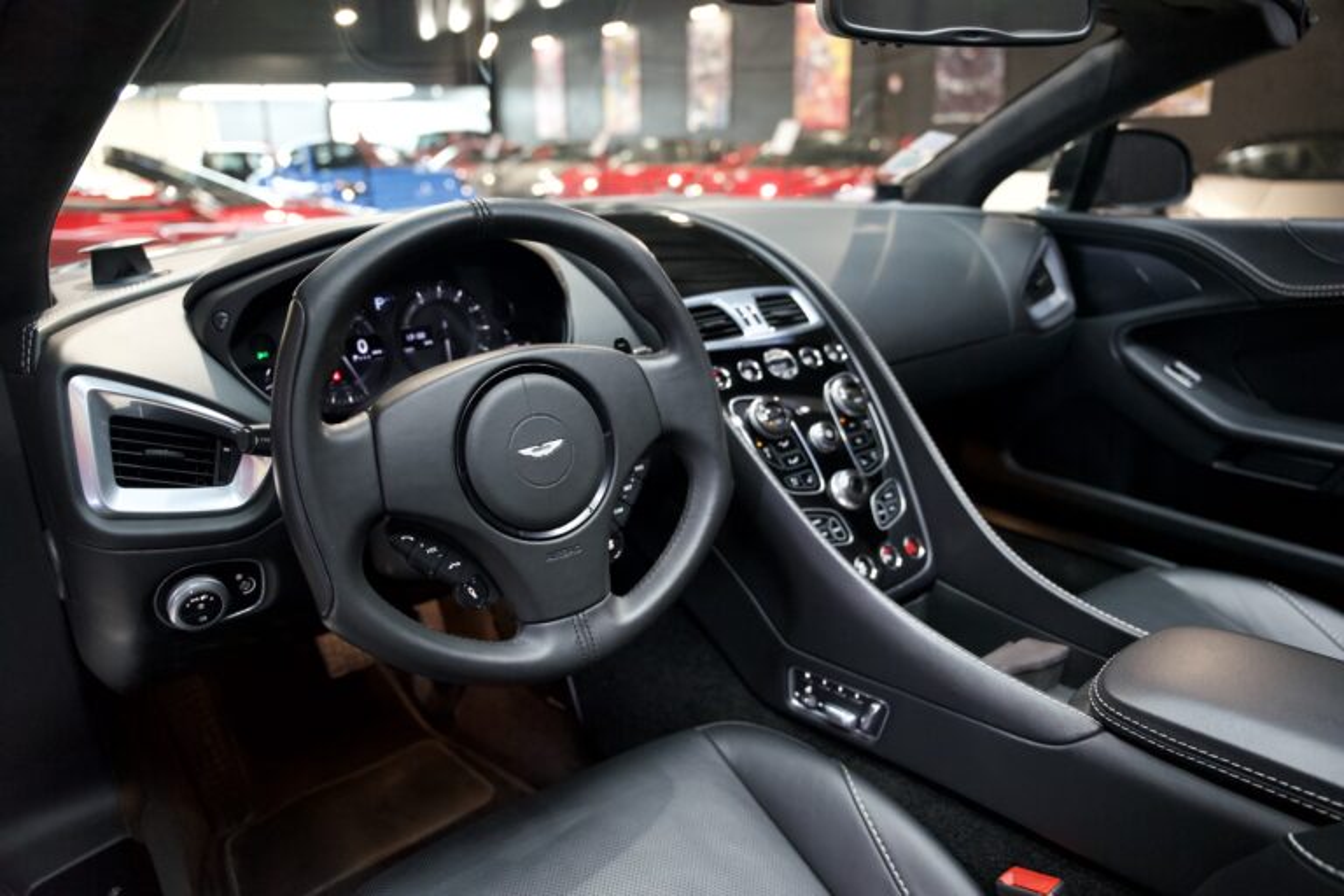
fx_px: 896
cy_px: 448
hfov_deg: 73.7
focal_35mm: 24
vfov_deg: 53.1
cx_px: 672
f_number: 2.8
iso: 3200
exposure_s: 1/80
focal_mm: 24
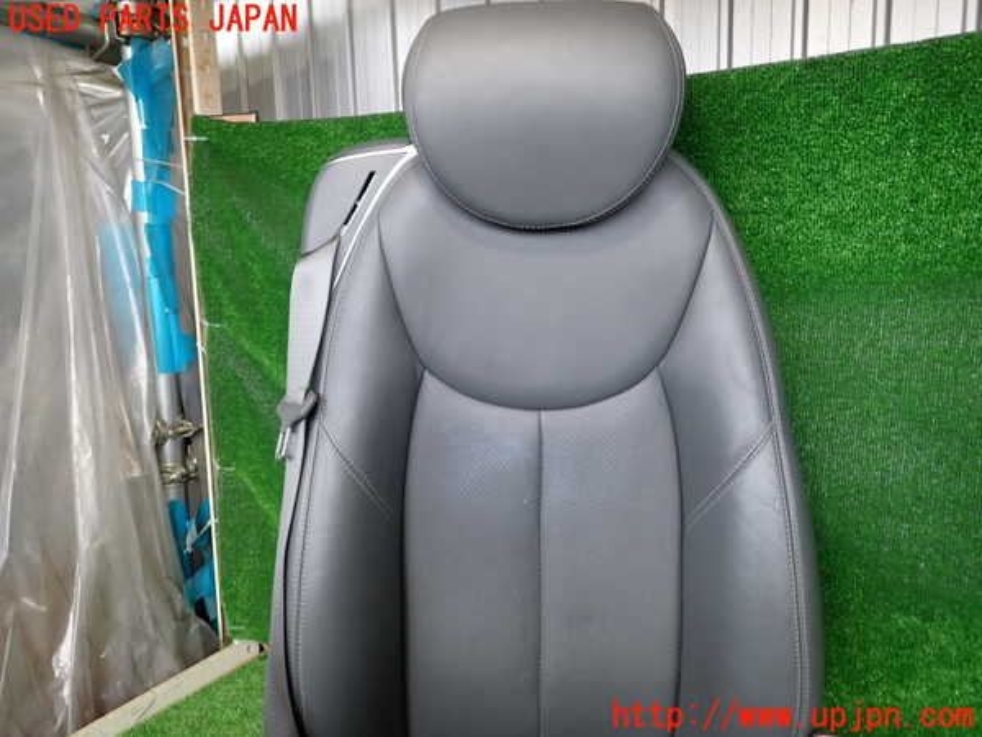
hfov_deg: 69.4
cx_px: 491
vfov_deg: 54.9
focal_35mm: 25
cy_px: 368
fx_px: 709
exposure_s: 1/40
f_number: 2
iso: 200
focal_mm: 4.5
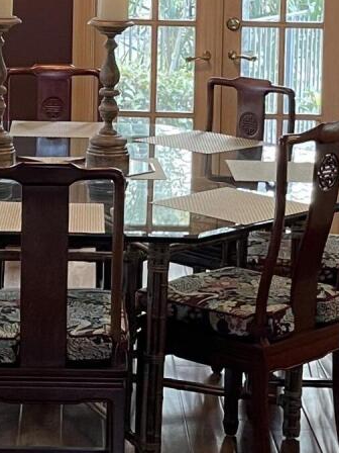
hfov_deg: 12.7
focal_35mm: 116
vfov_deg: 16.6
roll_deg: -1.5
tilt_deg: -3.9
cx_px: 89
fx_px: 1515
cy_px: 0
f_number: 1.6
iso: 160
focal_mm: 5.1
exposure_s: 1/60
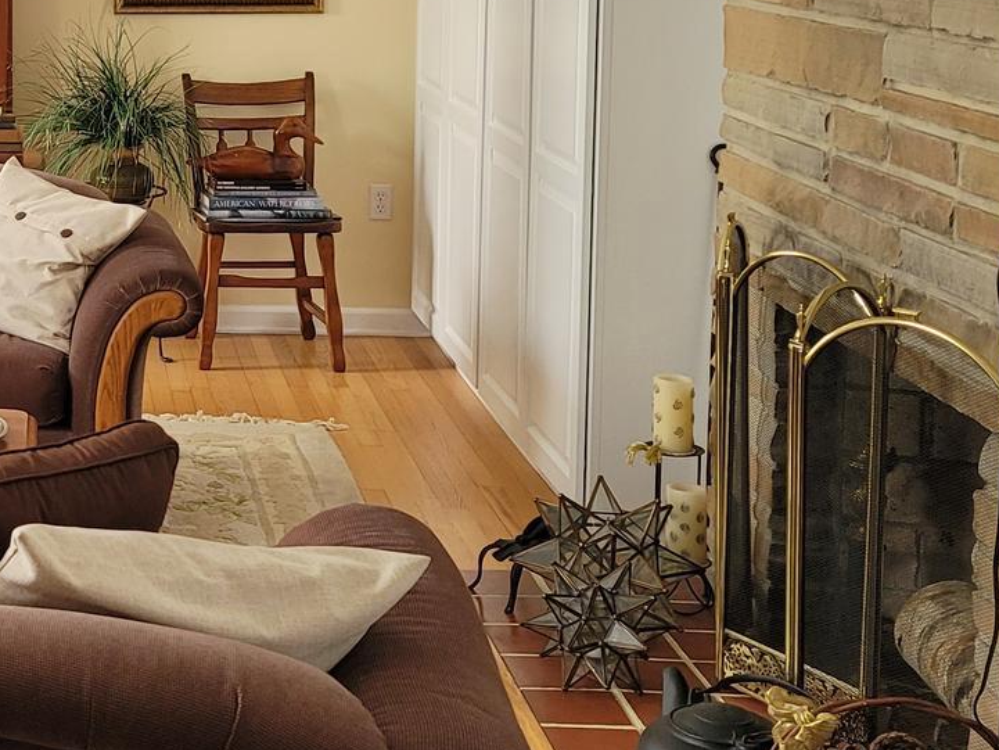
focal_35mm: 71
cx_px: -204
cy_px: 90
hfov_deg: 24.7
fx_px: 2049
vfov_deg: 20.4
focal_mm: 7
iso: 200
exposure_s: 1/119
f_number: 1.8
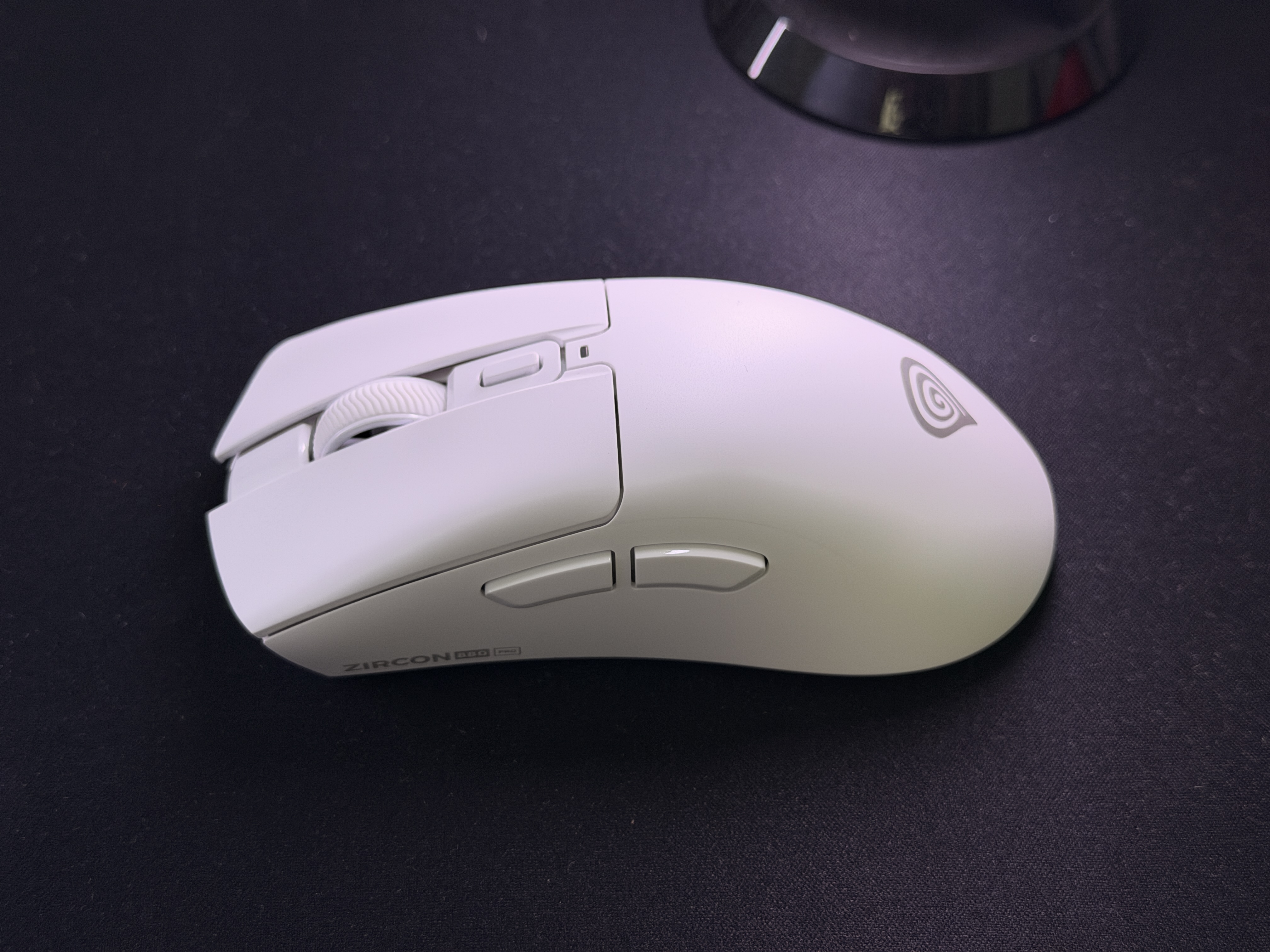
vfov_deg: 30.3
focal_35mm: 48
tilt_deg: -51.1
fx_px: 1761
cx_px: 635
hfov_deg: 39.7
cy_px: 476
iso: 80
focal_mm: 6.76
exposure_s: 1/117
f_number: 1.78
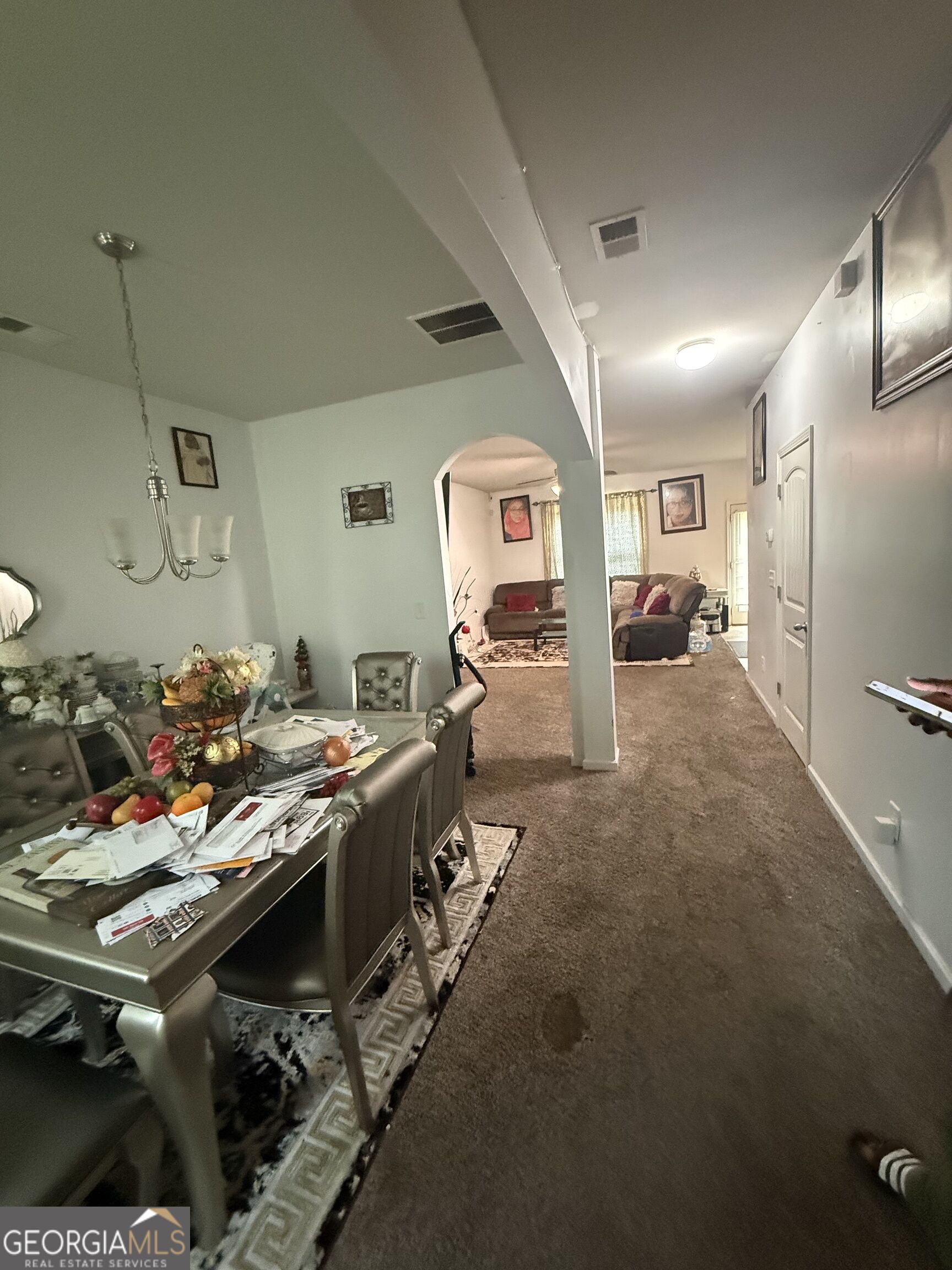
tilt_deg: -8.1
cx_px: 476
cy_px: 635
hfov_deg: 85.7
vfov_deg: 102.1
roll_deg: +4.7
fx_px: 513
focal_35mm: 14
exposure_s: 1/60
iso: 1250
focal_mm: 2.22
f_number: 2.2
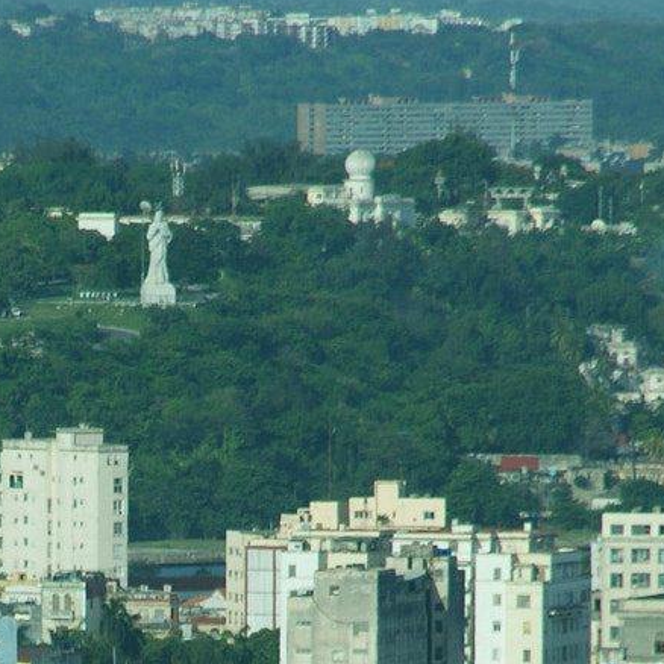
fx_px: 20204
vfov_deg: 1.9
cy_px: 794
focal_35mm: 931
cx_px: -8
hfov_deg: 1.9
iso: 100
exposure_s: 1/400
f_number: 8
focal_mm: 200
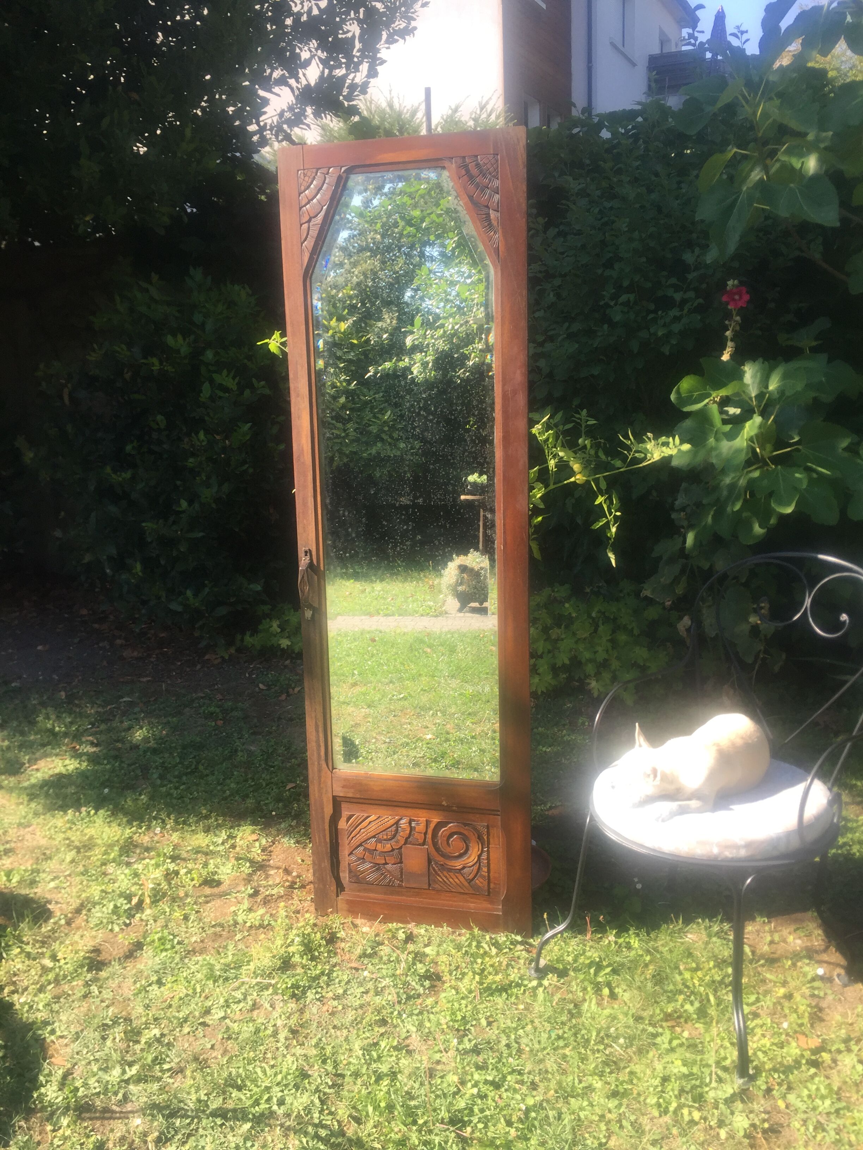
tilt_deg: -14.7
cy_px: 575
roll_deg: +1.1
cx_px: 432
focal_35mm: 29
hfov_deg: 48.2
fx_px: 964
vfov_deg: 61.7
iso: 32
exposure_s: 1/430
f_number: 2.2
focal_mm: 4.15
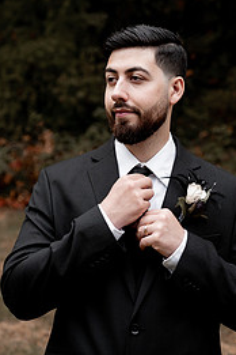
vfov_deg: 26.6
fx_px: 747
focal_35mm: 76
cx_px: 122
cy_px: 129
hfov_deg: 17.9
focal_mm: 44
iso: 400
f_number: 2.8
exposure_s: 1/1600
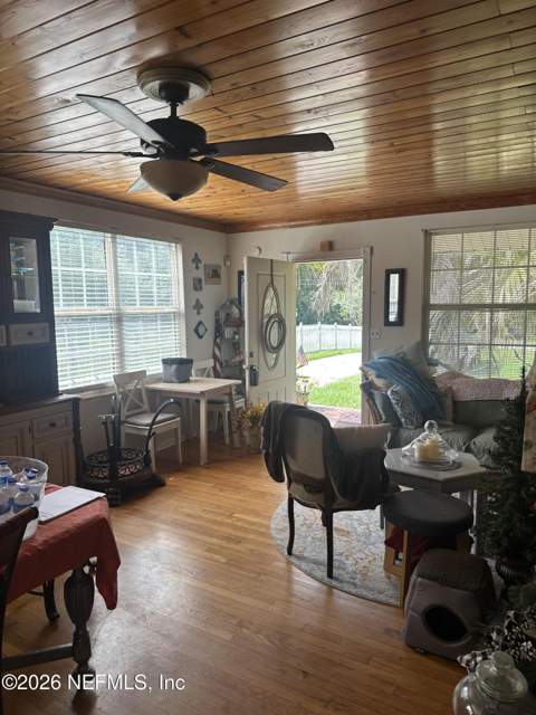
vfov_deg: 71.6
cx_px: 268
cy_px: 358
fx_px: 495
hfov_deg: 56.8
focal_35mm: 24
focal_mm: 6.86
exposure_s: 1/253
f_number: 1.78
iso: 80
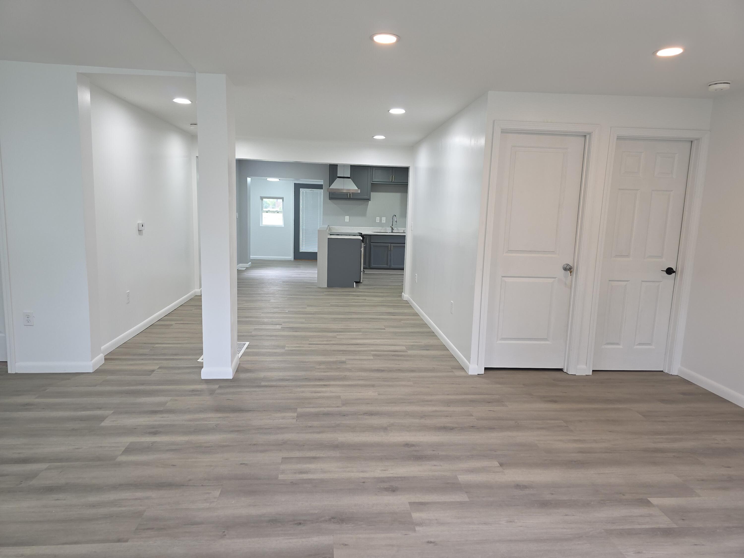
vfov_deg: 58.9
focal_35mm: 23
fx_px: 494
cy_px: 279
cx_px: 372
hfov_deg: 73.9
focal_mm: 6.3
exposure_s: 1/60
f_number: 1.7
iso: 64
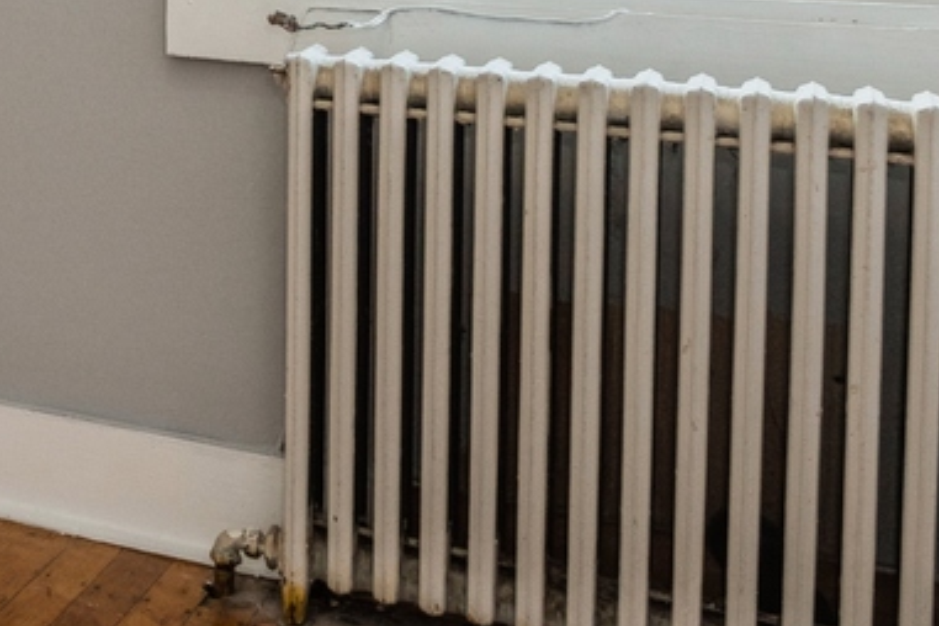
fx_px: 1774
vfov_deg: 18.6
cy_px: -192
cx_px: -609
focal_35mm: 68
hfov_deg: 22.2
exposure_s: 1/15
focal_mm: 16
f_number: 8
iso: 400
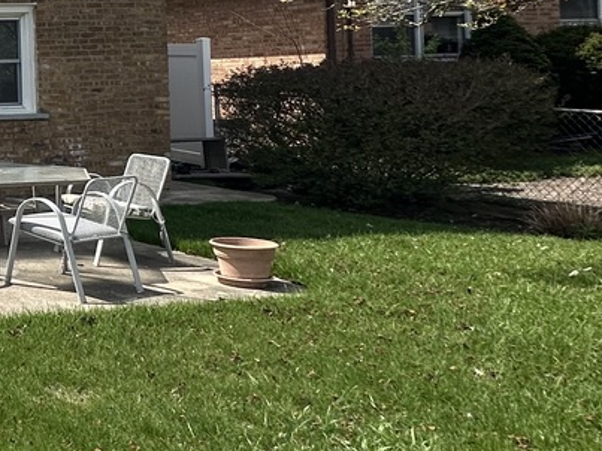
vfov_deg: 28.3
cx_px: -354
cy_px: 75
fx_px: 869
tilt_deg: +1.4
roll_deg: +2.0
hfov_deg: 25.6
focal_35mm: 50
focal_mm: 2.22
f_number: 2.2
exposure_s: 1/1366
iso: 40
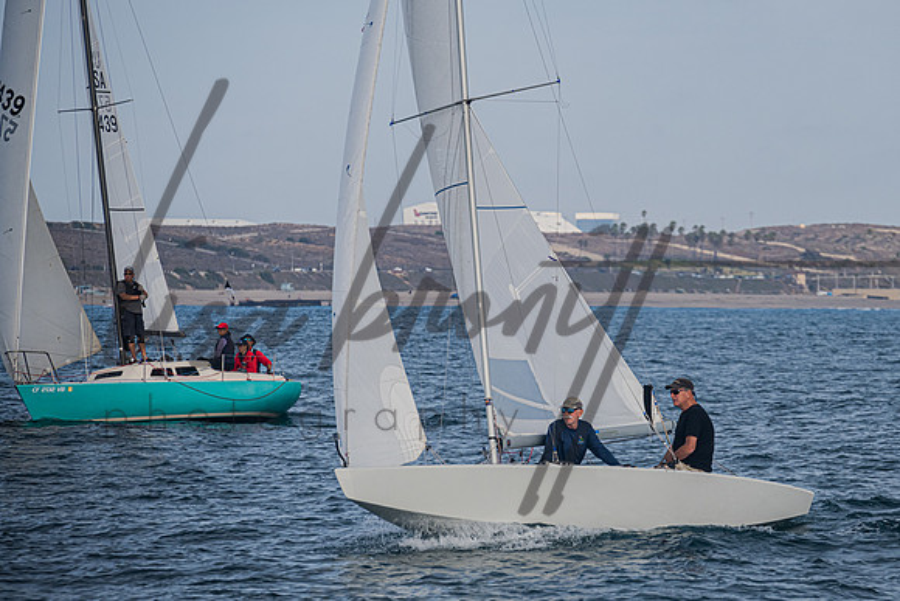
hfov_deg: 8.0
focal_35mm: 258
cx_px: 576
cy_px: 269
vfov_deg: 5.3
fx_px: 6442
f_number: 6.3
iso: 400
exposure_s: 1/800
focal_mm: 200
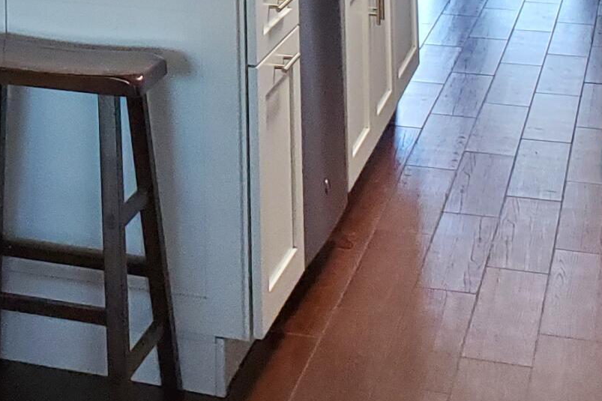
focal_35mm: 101
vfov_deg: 12.2
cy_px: -376
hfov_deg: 19.4
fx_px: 1688
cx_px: -43
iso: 500
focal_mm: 4.3
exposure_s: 1/59
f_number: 2.4
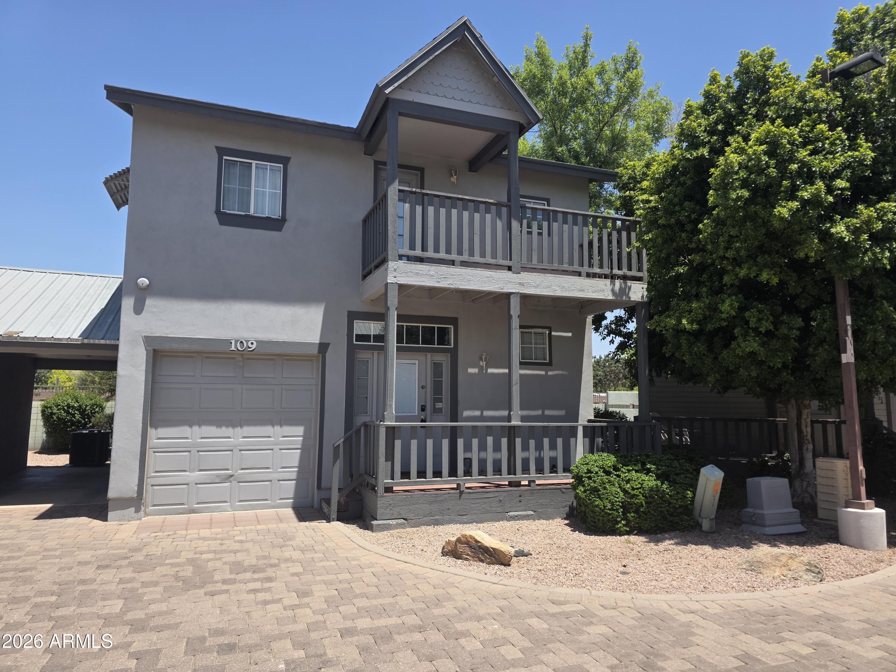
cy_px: 336
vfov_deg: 58.9
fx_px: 595
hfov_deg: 73.9
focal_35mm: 23
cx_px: 448
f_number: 1.7
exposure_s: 1/3637
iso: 80
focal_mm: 6.3
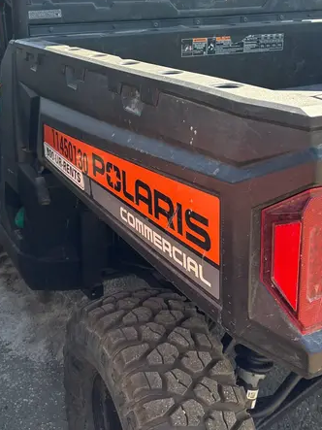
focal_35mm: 43
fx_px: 534
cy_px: 133
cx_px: 153
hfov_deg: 33.6
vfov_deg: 43.1
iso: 50
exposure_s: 1/505
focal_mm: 5.96
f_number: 1.6
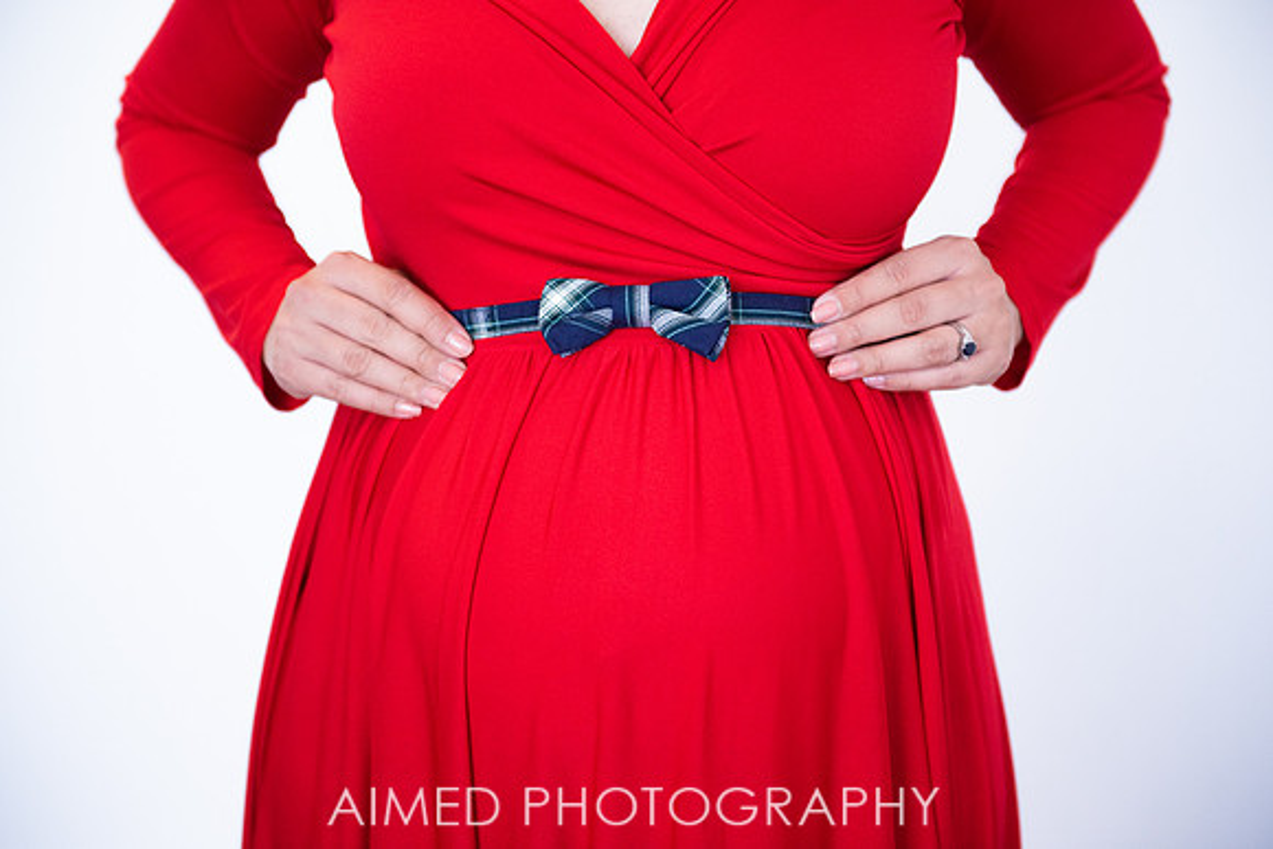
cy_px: 424
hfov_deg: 28.8
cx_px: 636
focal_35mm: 70
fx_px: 2476
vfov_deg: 19.5
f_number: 2.8
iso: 1000
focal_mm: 70
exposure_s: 1/400
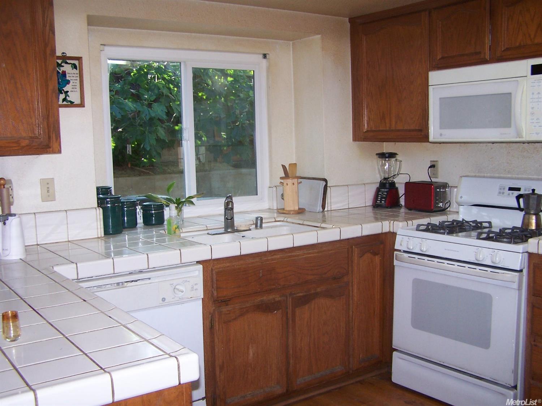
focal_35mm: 38
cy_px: 203
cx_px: 271
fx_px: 595
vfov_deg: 37.7
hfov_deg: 49.0
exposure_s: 1/60
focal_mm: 6.3
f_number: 2.8
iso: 140
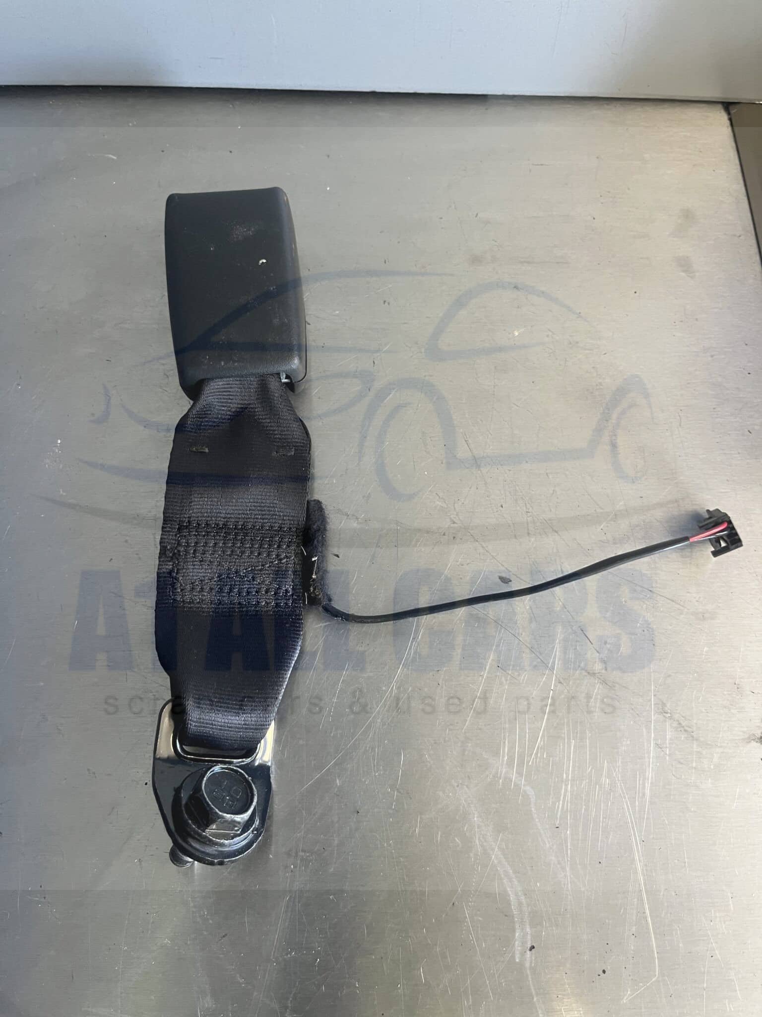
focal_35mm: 26
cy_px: 508
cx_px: 381
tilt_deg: -70.0
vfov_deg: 67.3
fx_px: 763
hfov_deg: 53.1
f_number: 1.6
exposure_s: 1/70
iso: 125
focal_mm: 5.1
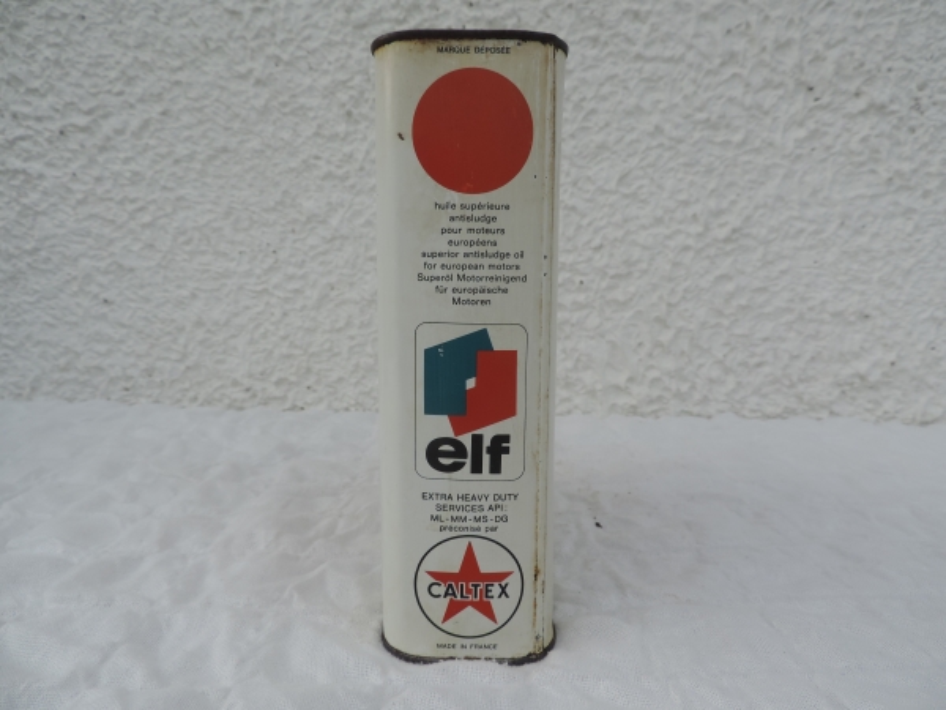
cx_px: 473
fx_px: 656
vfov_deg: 56.8
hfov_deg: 71.6
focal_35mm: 24
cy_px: 355
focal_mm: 4.3
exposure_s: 1/1000
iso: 80
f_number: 3
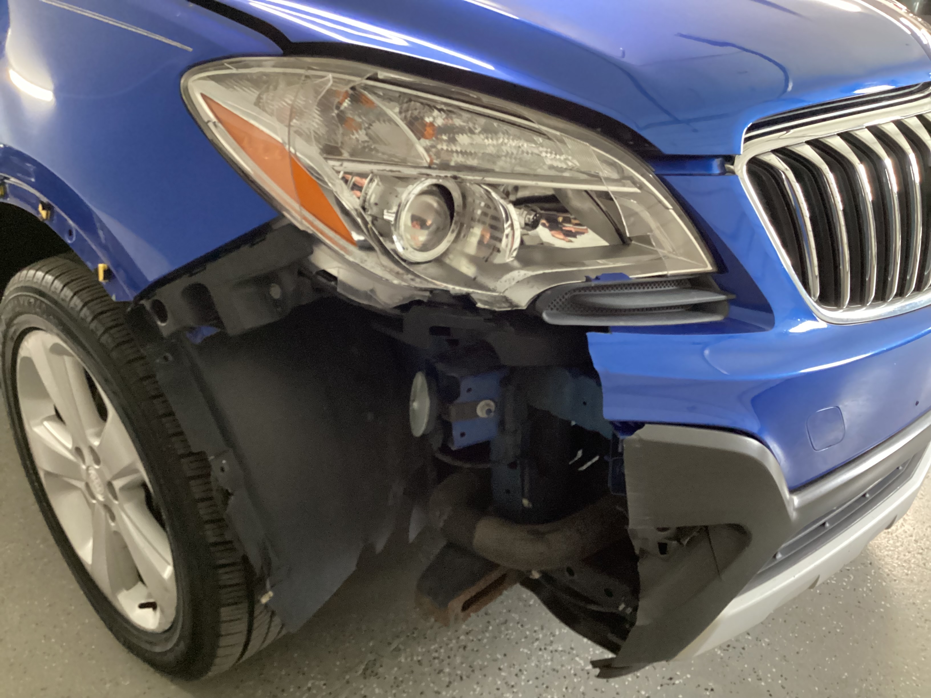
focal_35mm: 31
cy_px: 349
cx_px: 466
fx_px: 834
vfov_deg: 45.4
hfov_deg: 58.4
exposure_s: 1/24
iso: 640
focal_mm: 3.3
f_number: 2.4
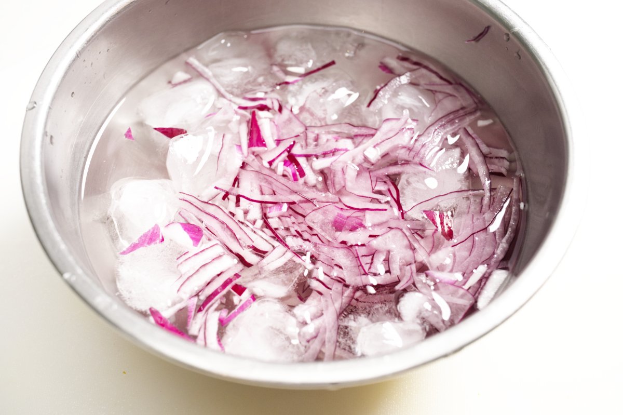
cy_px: 208
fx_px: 917
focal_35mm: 53
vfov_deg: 25.5
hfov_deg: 37.5
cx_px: 312
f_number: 8
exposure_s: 1/800
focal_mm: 53
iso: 1000
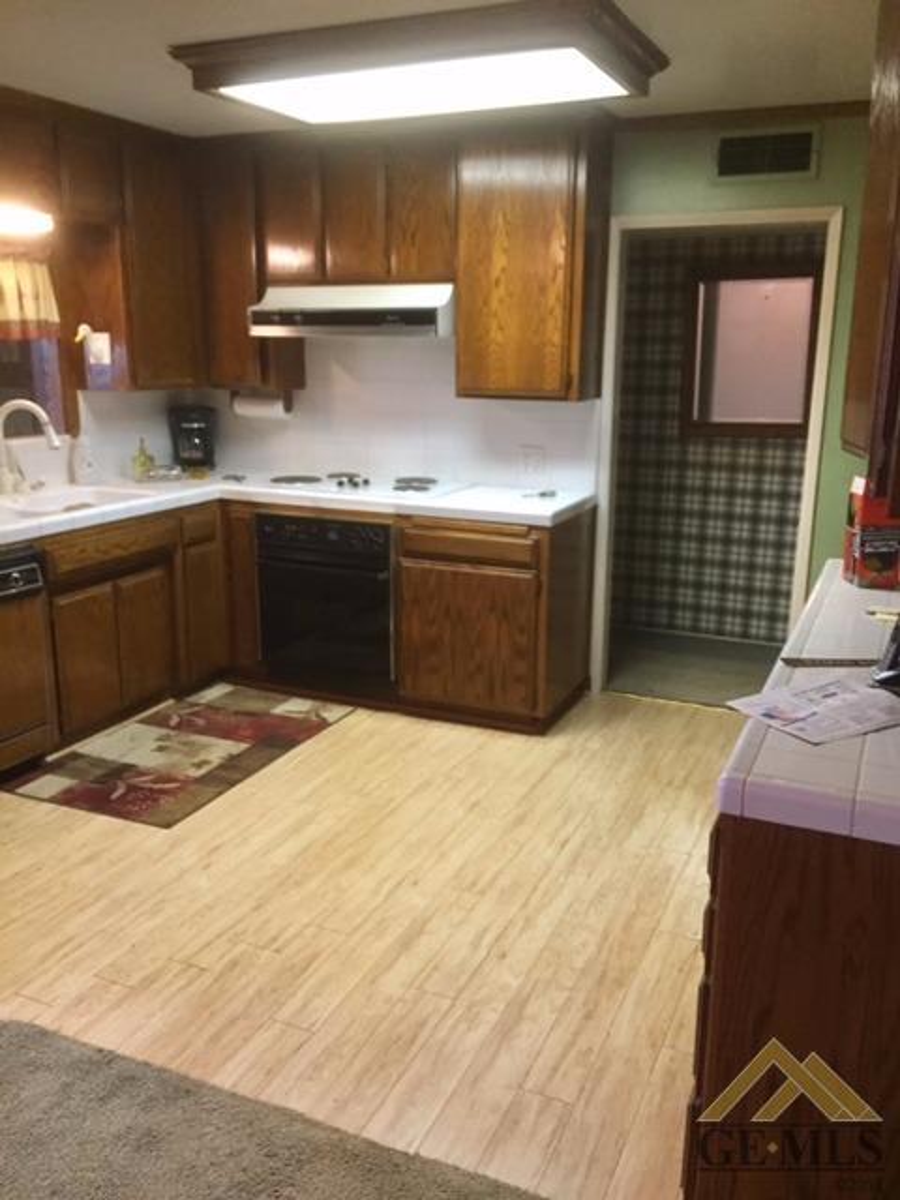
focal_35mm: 29
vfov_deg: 61.7
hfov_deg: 48.2
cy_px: 600
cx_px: 450
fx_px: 1005
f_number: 2.2
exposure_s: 1/24
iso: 250
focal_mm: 4.15
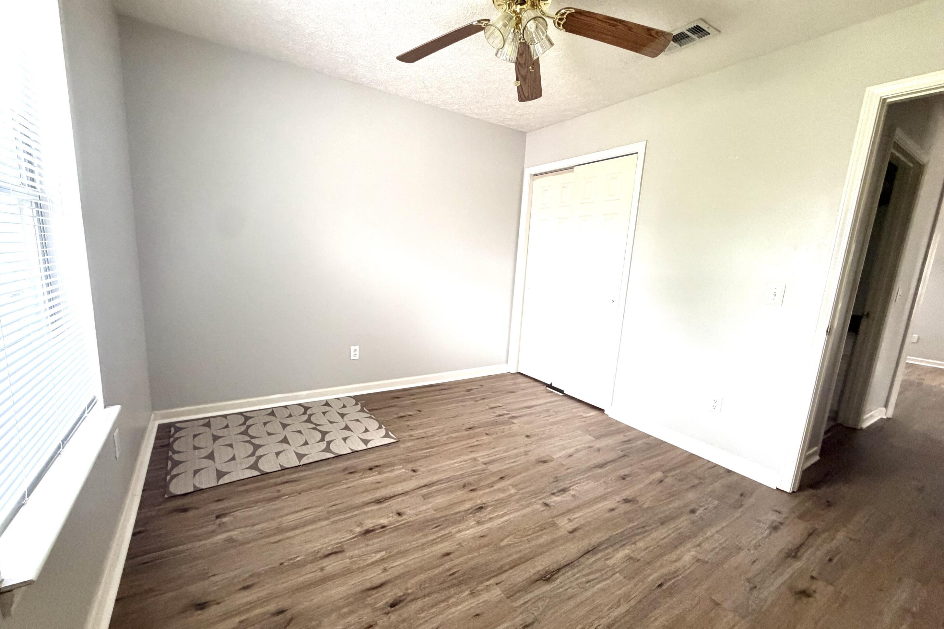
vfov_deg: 77.3
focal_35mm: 15
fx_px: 393
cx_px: 466
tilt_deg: -8.8
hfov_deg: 100.4
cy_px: 325
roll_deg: -1.6
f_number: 2.2
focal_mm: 2.22
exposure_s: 1/60
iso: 500
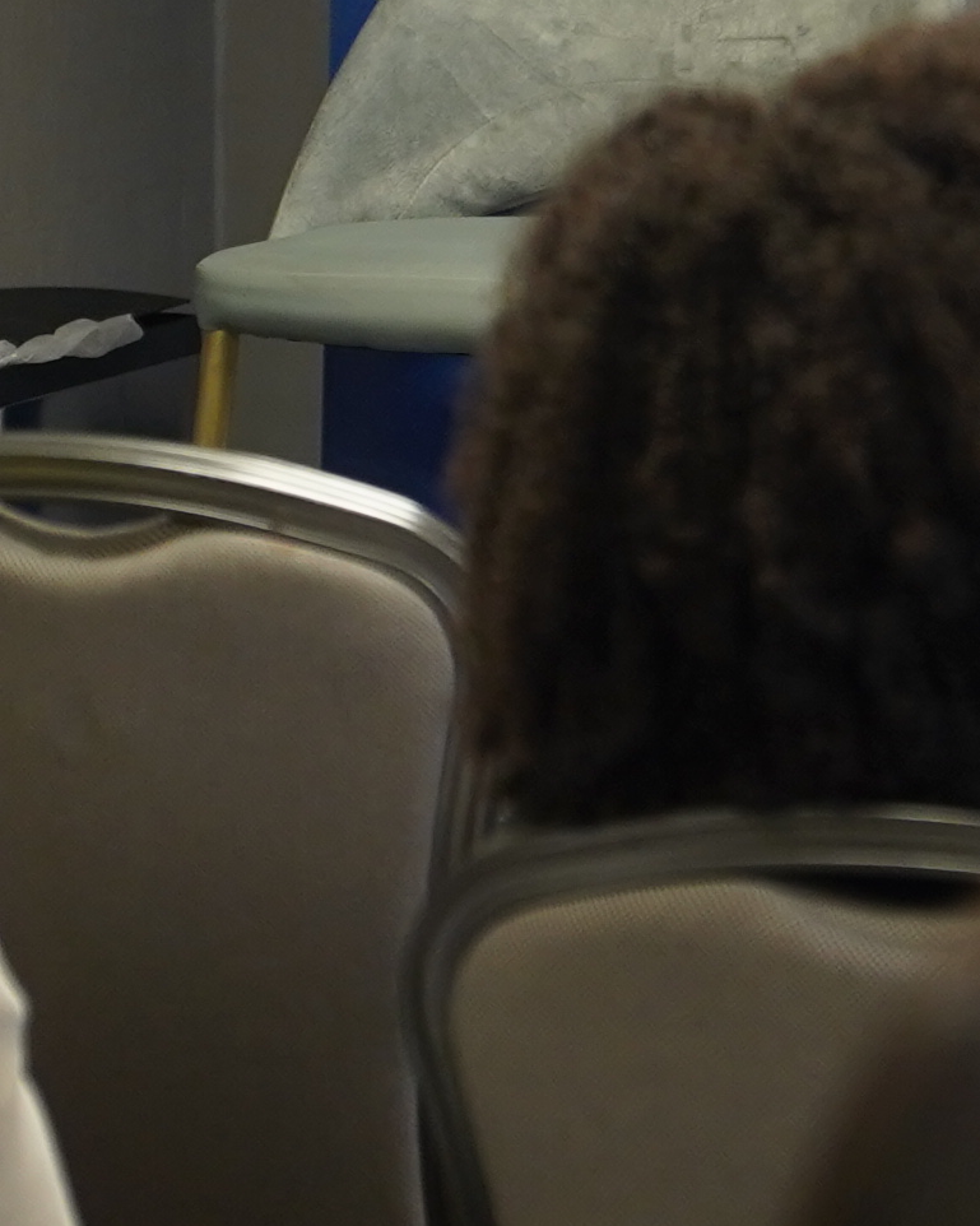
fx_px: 12260
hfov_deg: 4.6
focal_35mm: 338
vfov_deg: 5.7
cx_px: 1264
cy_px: -158
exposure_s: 1/125
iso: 800
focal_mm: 59
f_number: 2.8
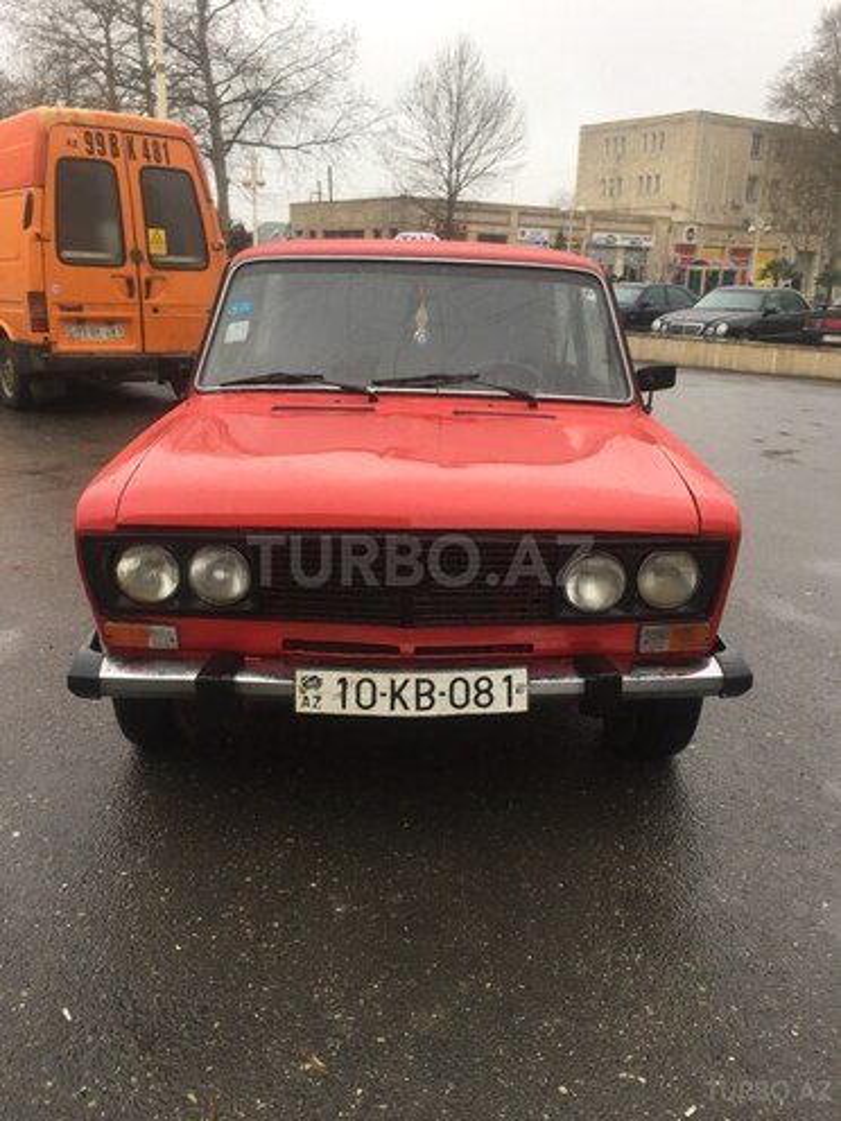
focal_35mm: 29
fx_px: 939
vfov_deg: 61.7
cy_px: 560
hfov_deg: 48.2
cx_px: 420
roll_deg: -1.3
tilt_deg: -15.3
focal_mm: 4.15
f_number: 2.2
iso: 50
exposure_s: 1/100
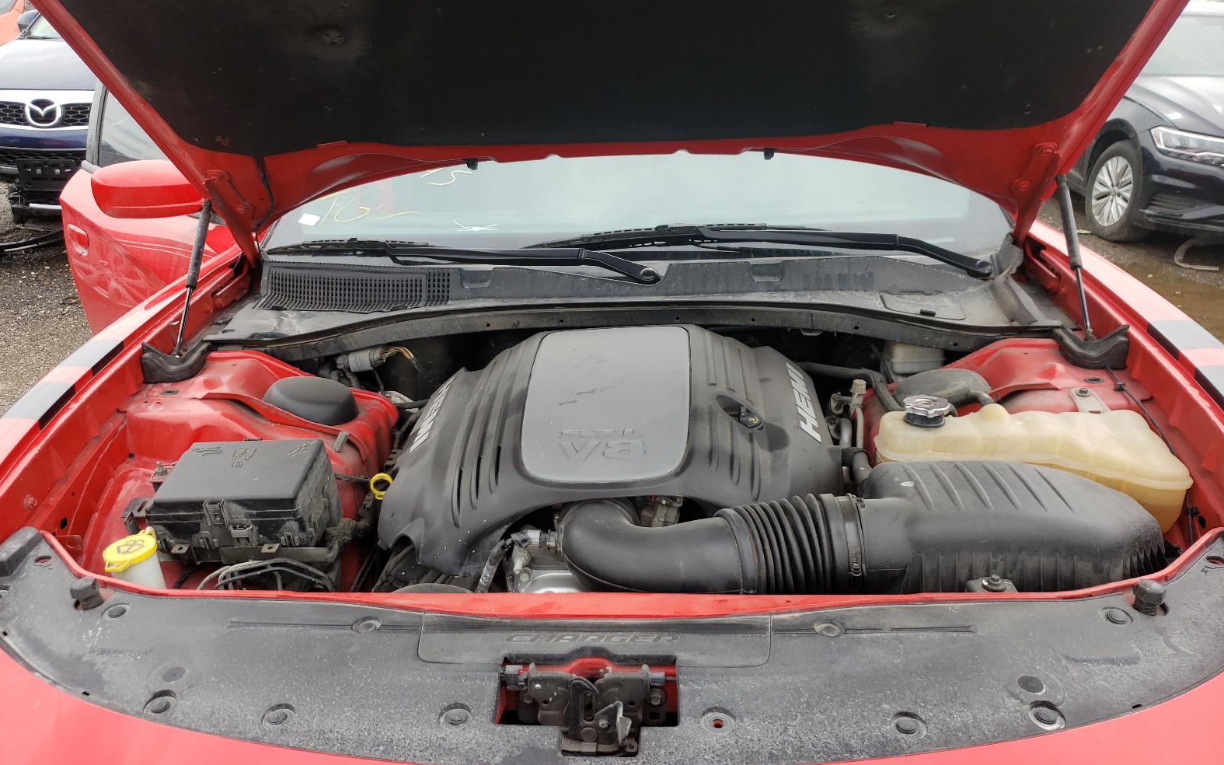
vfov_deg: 44.5
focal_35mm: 28
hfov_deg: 66.5
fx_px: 934
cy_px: 408
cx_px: 612
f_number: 1.5
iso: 50
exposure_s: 1/714
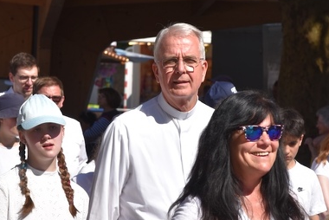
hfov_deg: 8.2
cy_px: 65
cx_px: 145
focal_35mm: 250
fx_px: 2286
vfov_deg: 5.5
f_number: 10
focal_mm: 120
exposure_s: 1/400
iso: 200
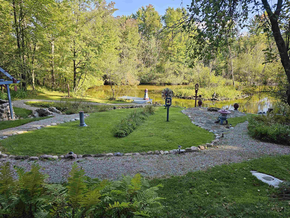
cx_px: 145
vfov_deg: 58.9
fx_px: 193
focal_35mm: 23
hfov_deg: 73.9
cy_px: 109
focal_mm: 6.3
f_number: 1.7
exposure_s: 1/180
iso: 25
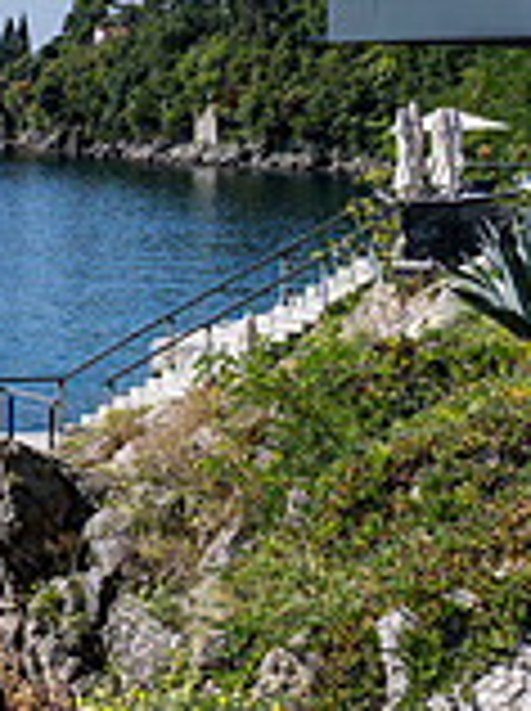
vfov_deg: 18.4
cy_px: 151
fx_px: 2174
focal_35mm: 106
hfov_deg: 11.6
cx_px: -724
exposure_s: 1/320
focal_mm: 30
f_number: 6.3
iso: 100
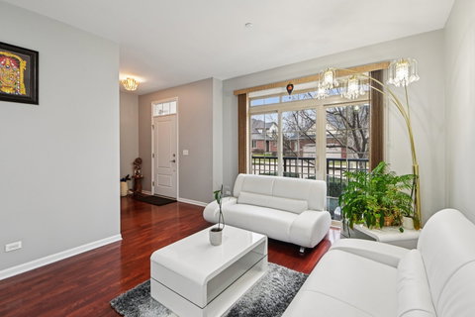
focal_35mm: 16
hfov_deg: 96.7
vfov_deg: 73.7
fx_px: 211
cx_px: 238
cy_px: 158
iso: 400
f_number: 13
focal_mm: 16
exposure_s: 1/5
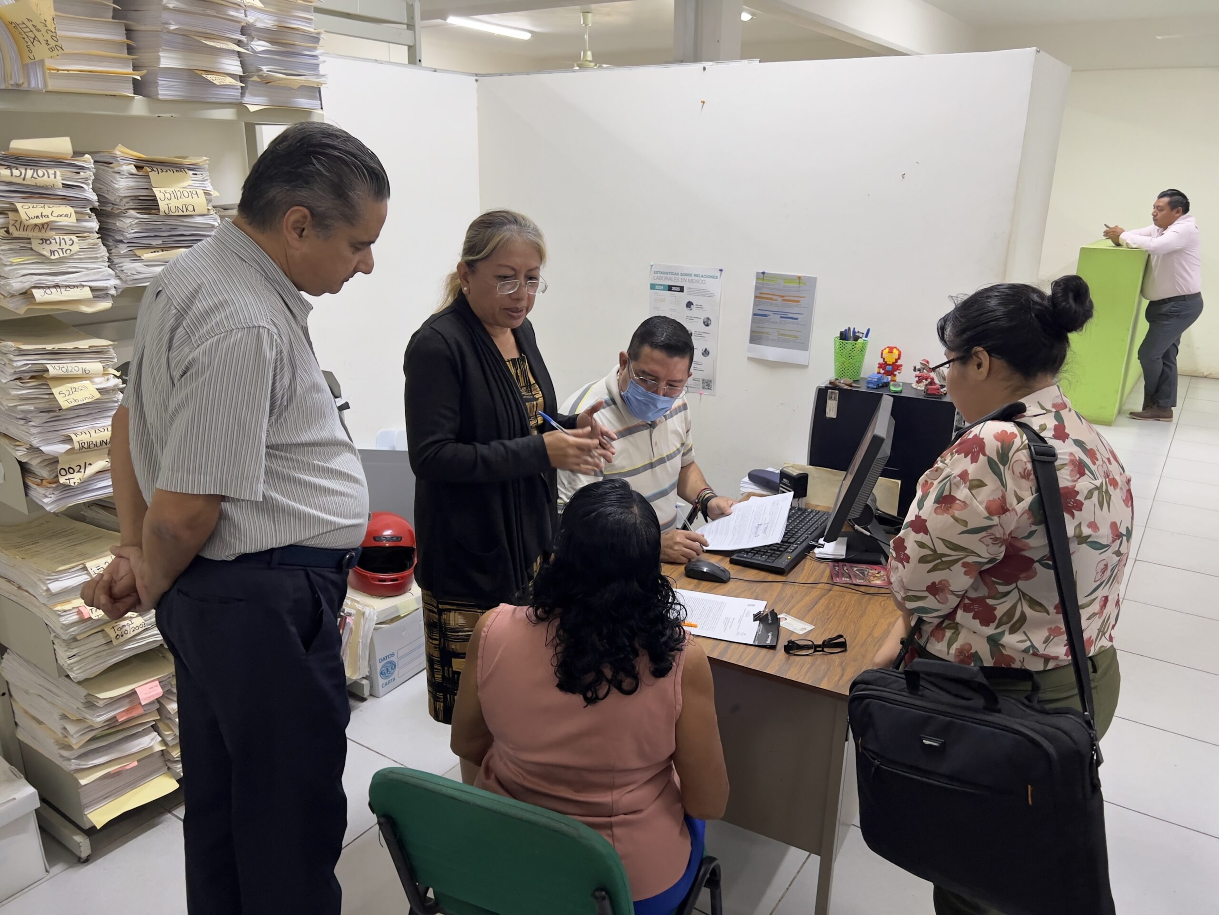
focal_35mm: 26
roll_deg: +0.2
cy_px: 458
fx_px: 916
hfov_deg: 67.3
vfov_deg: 53.1
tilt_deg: -17.4
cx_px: 610
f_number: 1.5
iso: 200
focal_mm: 5.7
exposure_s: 1/60
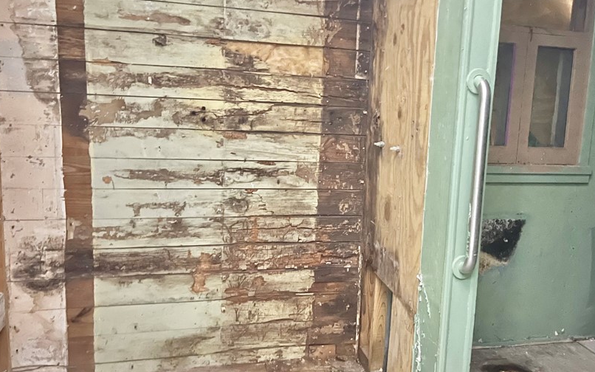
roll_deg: -3.5
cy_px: 184
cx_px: 369
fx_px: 568
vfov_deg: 36.3
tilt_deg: -10.9
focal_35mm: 35
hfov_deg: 54.7
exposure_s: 1/9
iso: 1600
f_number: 1.5
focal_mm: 5.7
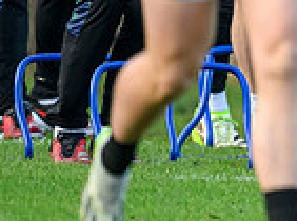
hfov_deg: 0.7
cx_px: 724
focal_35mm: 2984
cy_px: -107
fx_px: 25537
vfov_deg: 0.5
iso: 2500
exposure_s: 1/1600
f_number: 4
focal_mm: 560
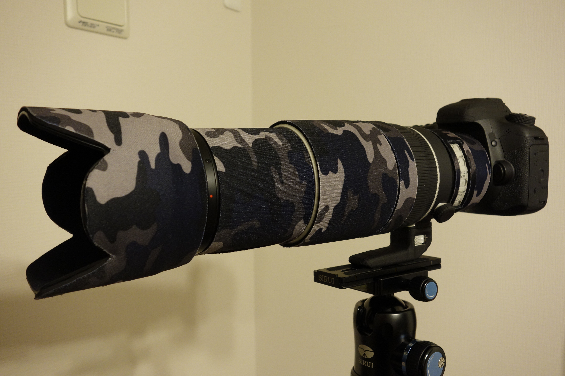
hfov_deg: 53.1
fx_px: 565
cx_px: 282
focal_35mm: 36
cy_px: 188
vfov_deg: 36.9
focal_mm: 13.42
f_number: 4
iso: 400
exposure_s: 1/6
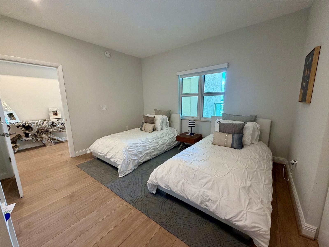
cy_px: 124
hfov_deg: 102.1
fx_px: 133
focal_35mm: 14
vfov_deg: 85.7
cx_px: 164
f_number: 2.2
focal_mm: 2.22
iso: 160
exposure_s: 1/60
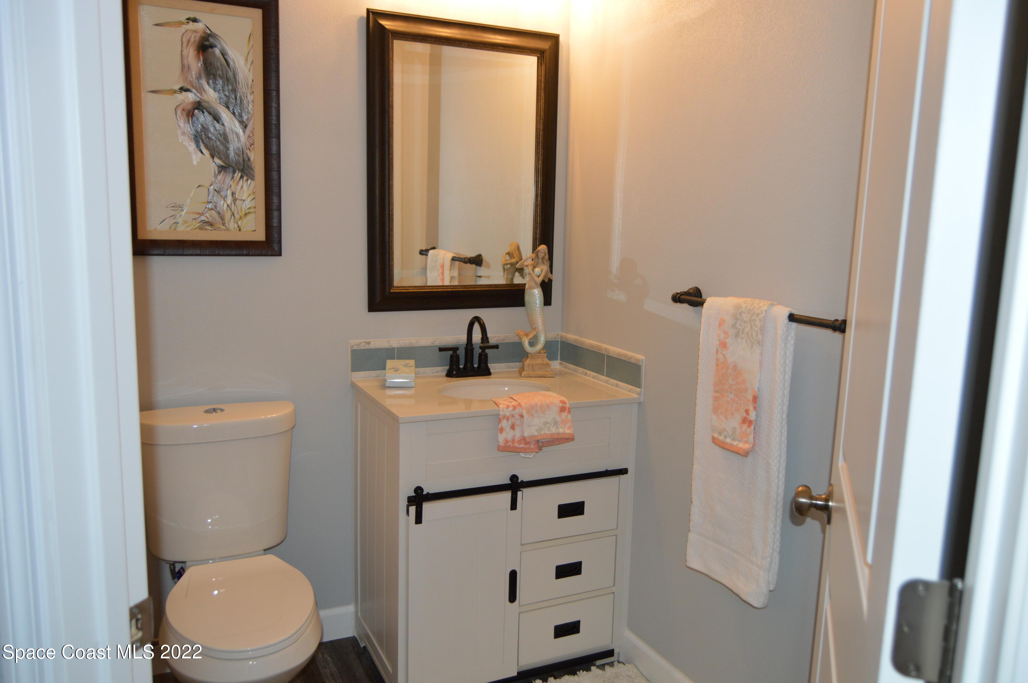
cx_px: 514
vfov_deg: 47.8
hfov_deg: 67.4
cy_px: 342
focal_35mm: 27
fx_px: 770
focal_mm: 18
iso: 400
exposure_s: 1/60
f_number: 3.5
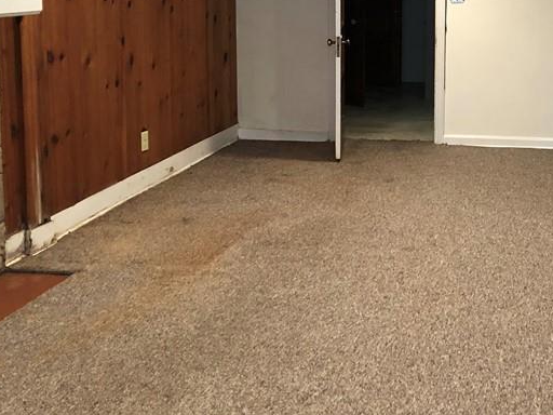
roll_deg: -1.1
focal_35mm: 56
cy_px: 96
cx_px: 472
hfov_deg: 33.0
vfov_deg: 25.7
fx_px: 895
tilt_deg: -8.5
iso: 64
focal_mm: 4
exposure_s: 1/15
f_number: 1.8
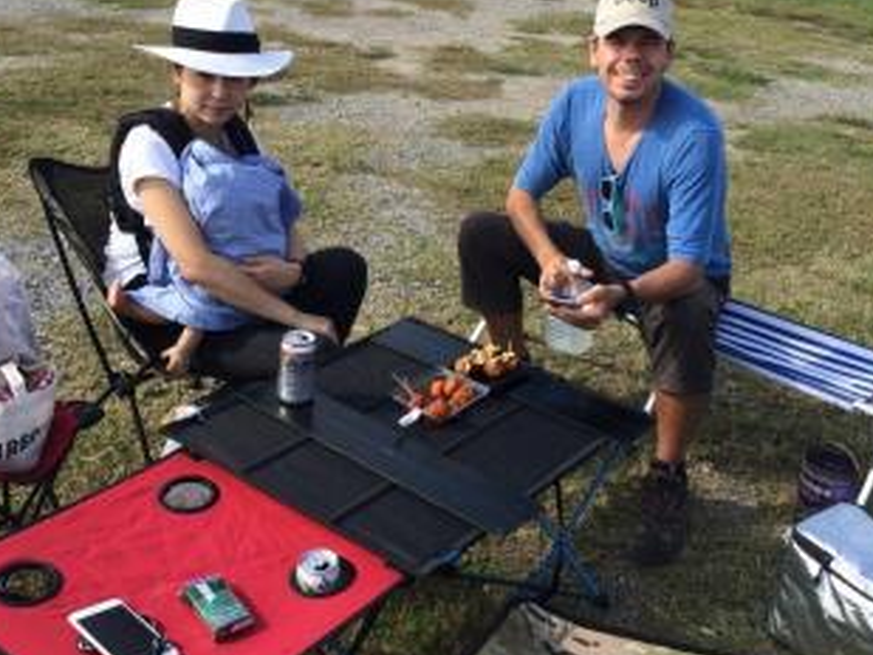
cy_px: 257
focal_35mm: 42
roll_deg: -4.0
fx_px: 1060
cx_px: 461
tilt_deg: -24.0
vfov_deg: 34.2
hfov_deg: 44.8
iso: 32
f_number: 2.2
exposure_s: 1/1140
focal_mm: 4.15
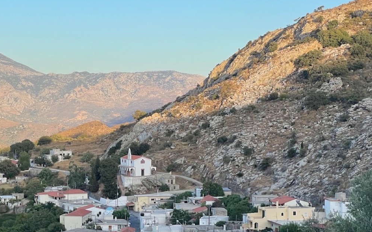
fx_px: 892
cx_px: 99
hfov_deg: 23.3
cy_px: 165
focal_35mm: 88
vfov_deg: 14.8
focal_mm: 6
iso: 25
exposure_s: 1/500
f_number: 2
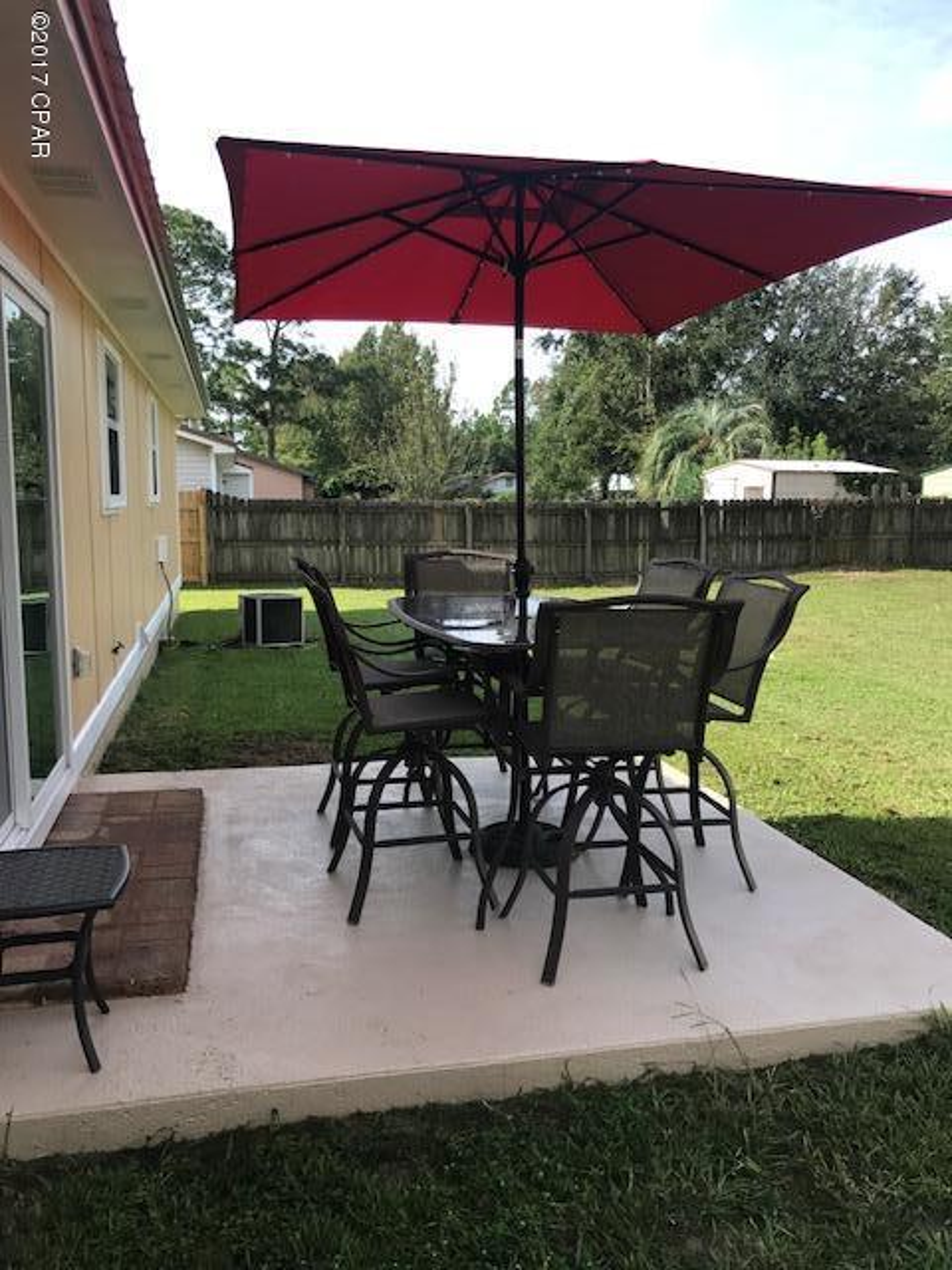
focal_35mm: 28
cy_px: 635
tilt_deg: -6.3
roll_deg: -0.8
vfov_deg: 63.4
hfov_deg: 49.7
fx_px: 1027
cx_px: 476
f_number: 1.8
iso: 20
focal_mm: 3.99
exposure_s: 1/1076
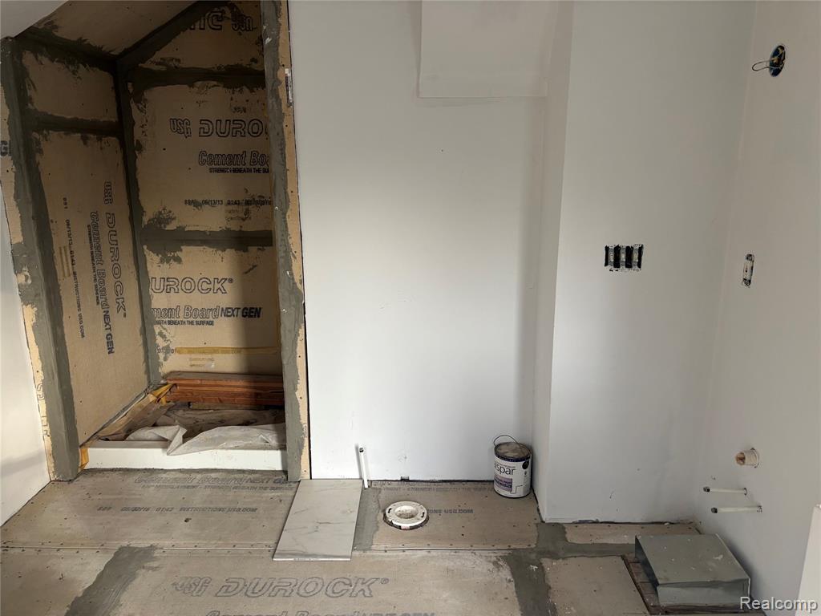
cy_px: 308
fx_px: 617
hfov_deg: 67.3
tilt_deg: -14.4
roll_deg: +1.2
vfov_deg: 53.1
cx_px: 410
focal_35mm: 26
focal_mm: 5.96
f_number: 1.6
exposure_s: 1/109
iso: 125
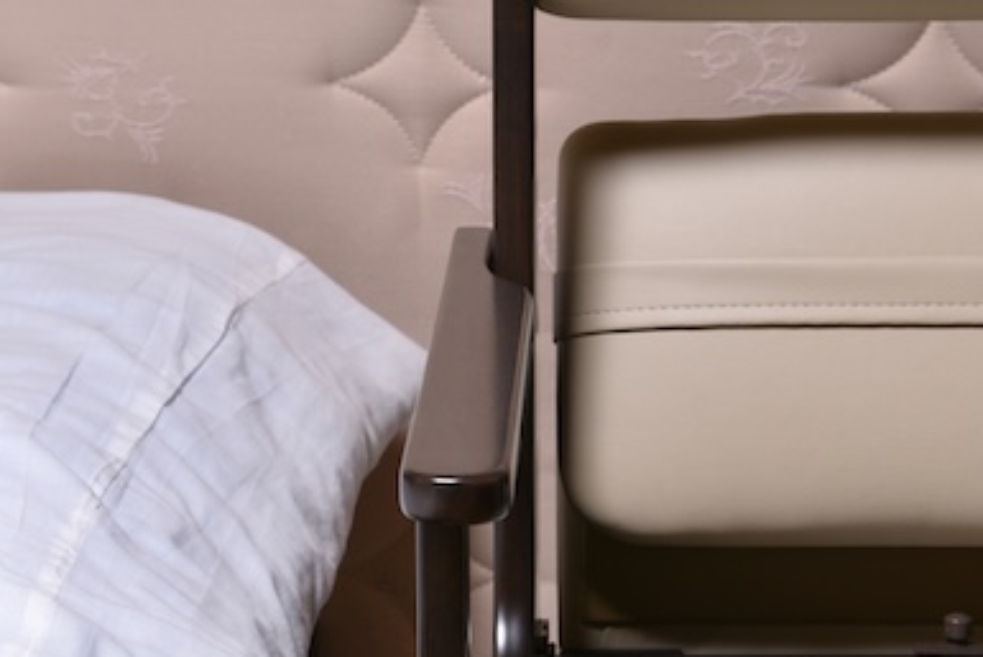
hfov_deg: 13.1
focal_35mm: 157
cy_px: 408
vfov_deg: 8.7
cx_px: 580
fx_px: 4288
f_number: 8
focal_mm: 70
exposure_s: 1
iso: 200
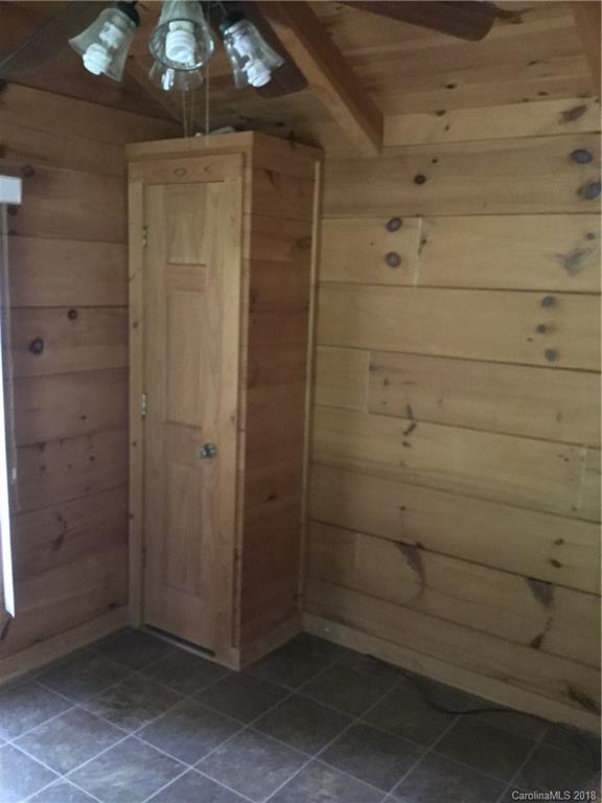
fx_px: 719
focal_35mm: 31
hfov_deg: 45.4
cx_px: 301
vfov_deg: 58.4
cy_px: 402
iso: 800
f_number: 2.4
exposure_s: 1/15
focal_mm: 3.3
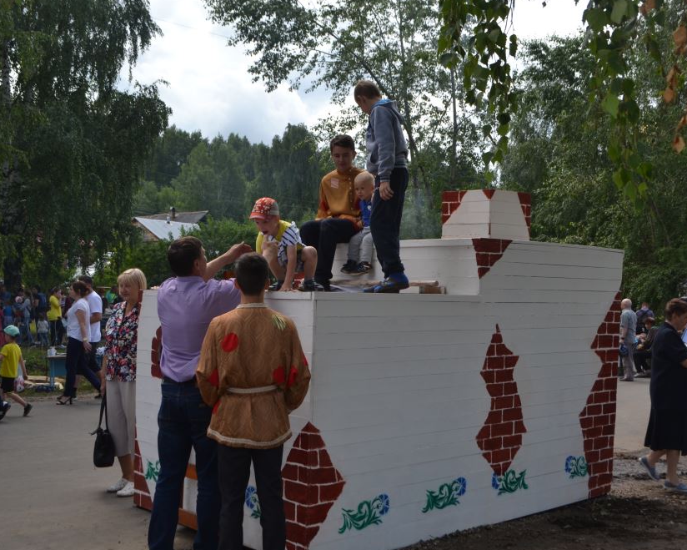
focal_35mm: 42
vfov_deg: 35.7
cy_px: 280
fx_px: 854
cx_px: 344
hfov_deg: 43.8
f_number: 6.3
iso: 100
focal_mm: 24
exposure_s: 1/160
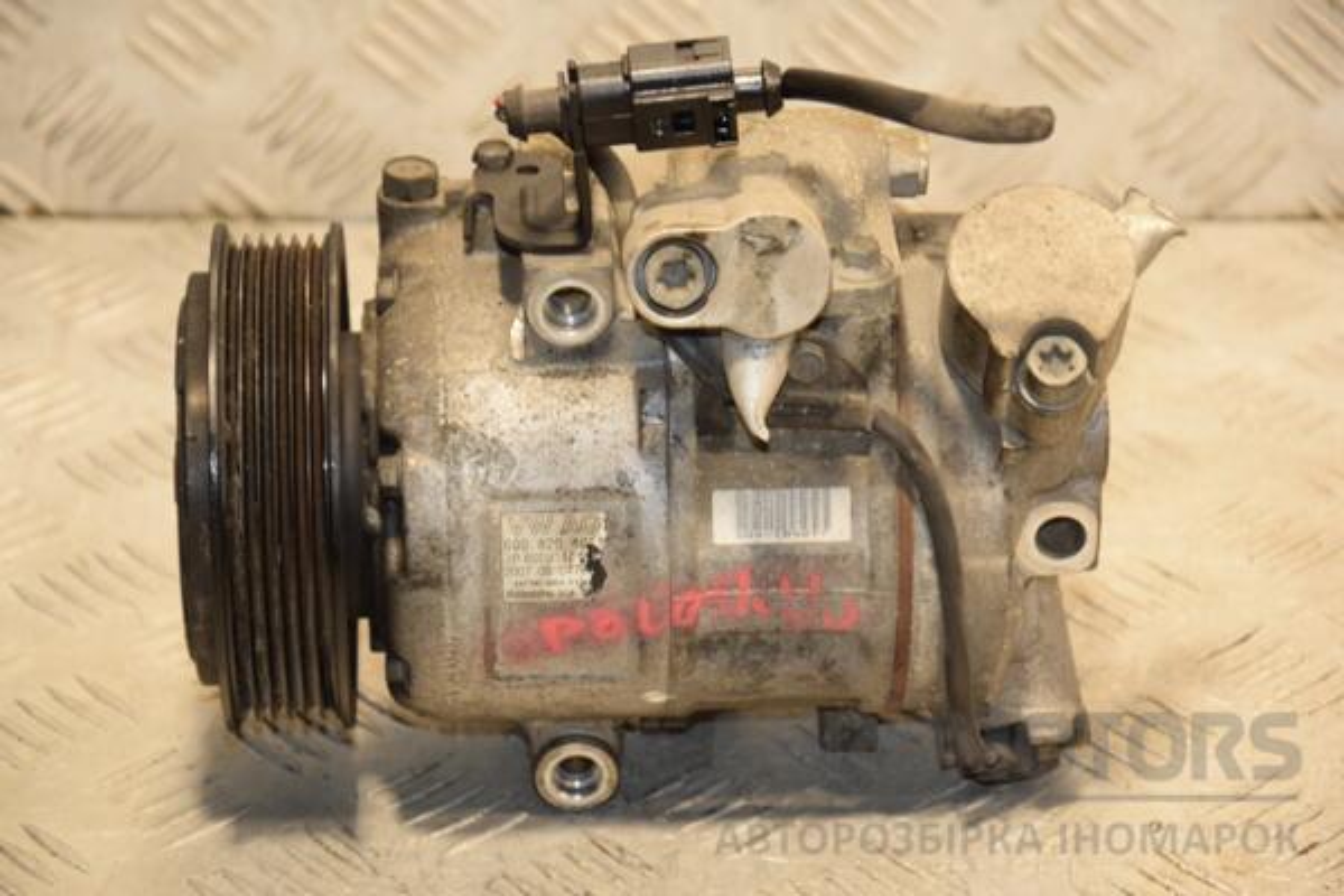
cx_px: 672
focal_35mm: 135
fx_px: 5040
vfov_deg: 10.2
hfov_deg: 15.2
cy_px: 448
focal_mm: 90
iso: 800
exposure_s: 1/100
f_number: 5.6
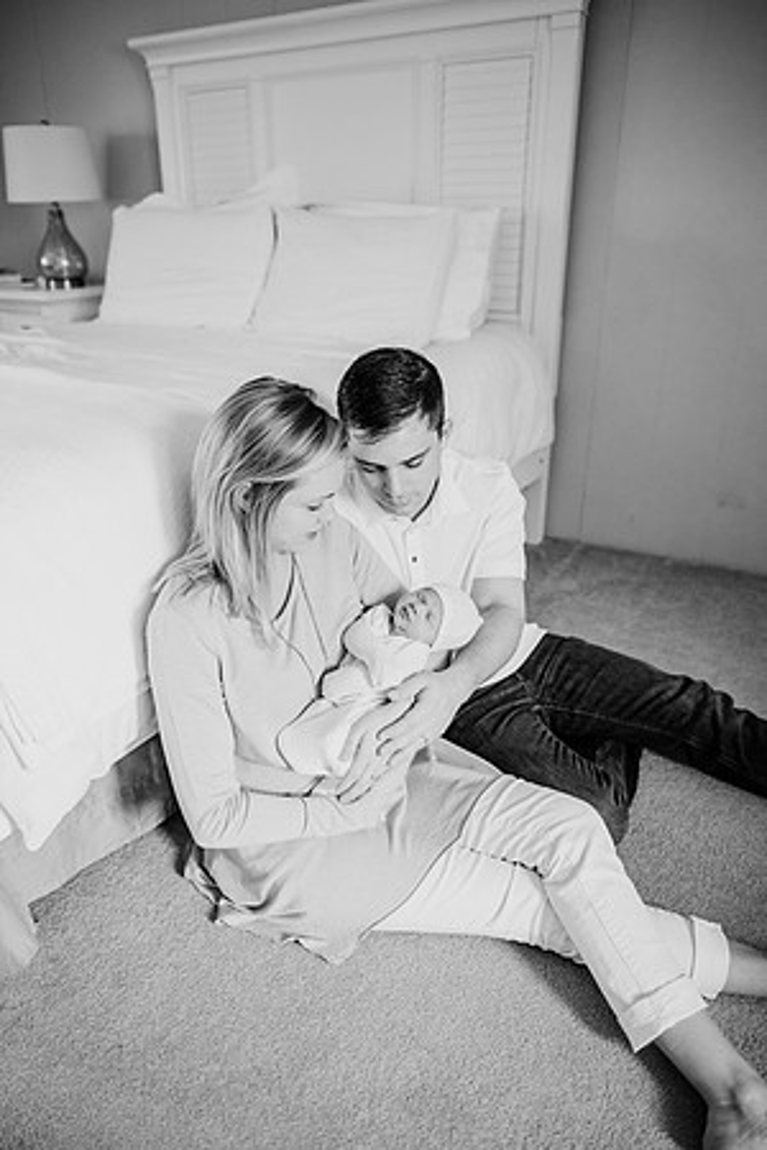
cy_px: 575
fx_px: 767
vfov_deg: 73.7
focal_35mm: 24
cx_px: 384
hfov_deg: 53.1
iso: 1000
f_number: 2.5
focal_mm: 24
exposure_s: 1/250
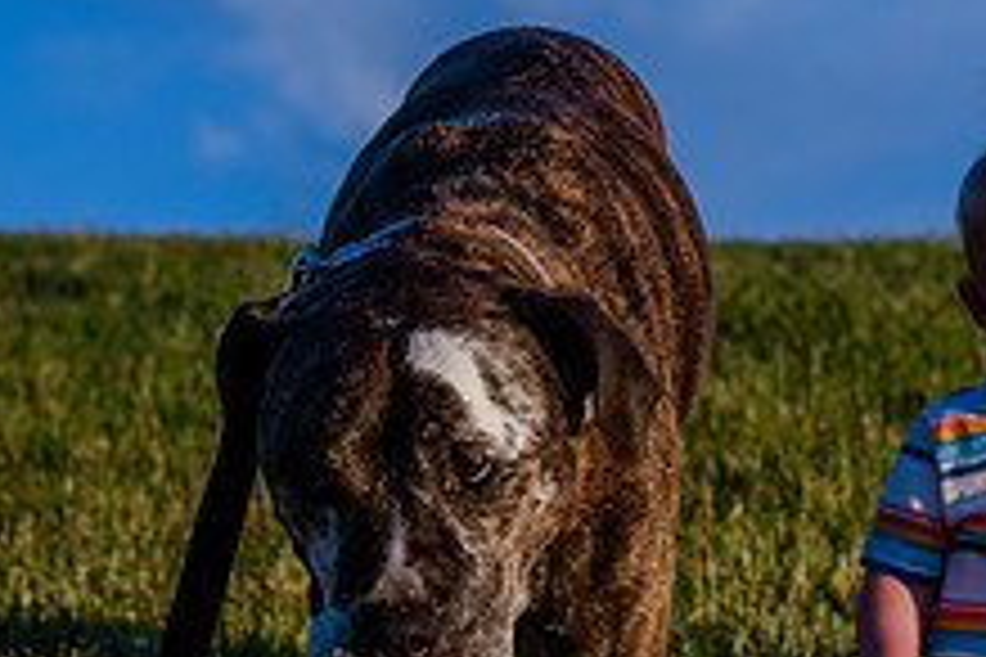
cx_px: 906
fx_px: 5751
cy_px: 586
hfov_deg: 9.7
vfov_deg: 6.5
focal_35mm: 210
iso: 200
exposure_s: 1/640
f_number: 5
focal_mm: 58
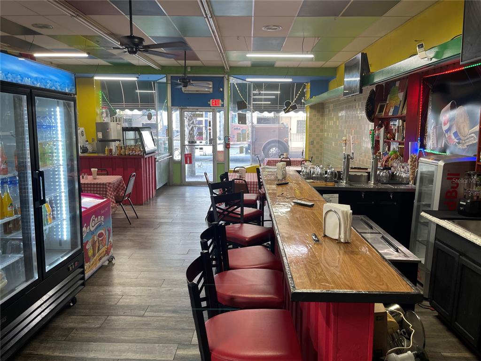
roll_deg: -0.8
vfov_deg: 54.9
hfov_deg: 69.4
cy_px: 180
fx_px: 347
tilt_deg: -7.6
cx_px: 240
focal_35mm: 25
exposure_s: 1/60
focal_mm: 5.1
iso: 64
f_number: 1.6
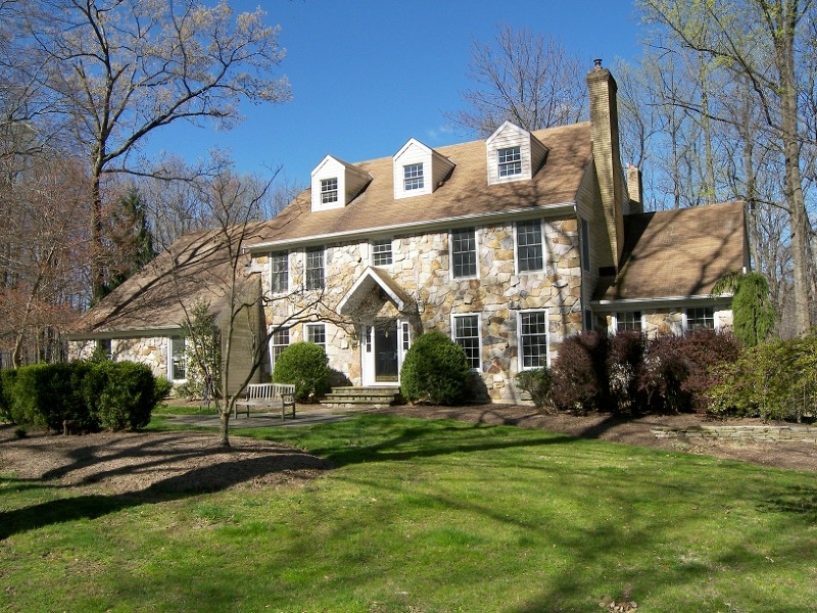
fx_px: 708
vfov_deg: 46.8
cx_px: 408
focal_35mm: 30
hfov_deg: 60.0
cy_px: 306
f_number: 3.2
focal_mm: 6.4
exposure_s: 1/800
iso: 50
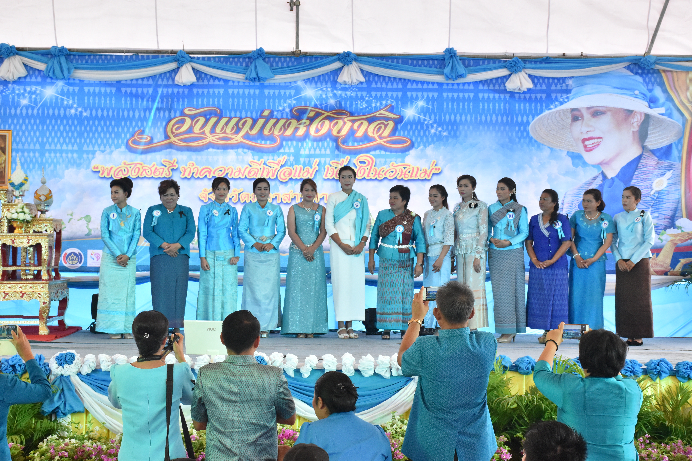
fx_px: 1442
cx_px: 346
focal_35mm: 75
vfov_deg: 18.2
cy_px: 230
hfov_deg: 27.0
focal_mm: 50
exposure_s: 1/400
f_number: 8
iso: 2000
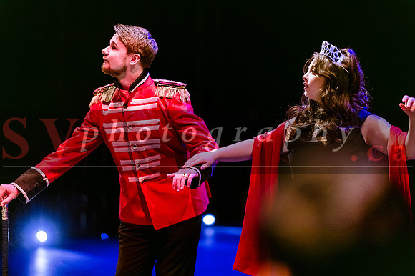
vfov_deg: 13.0
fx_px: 1210
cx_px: 208
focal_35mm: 105
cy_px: 138
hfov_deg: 19.5
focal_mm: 105
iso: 1600
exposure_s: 1/400
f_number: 1.4
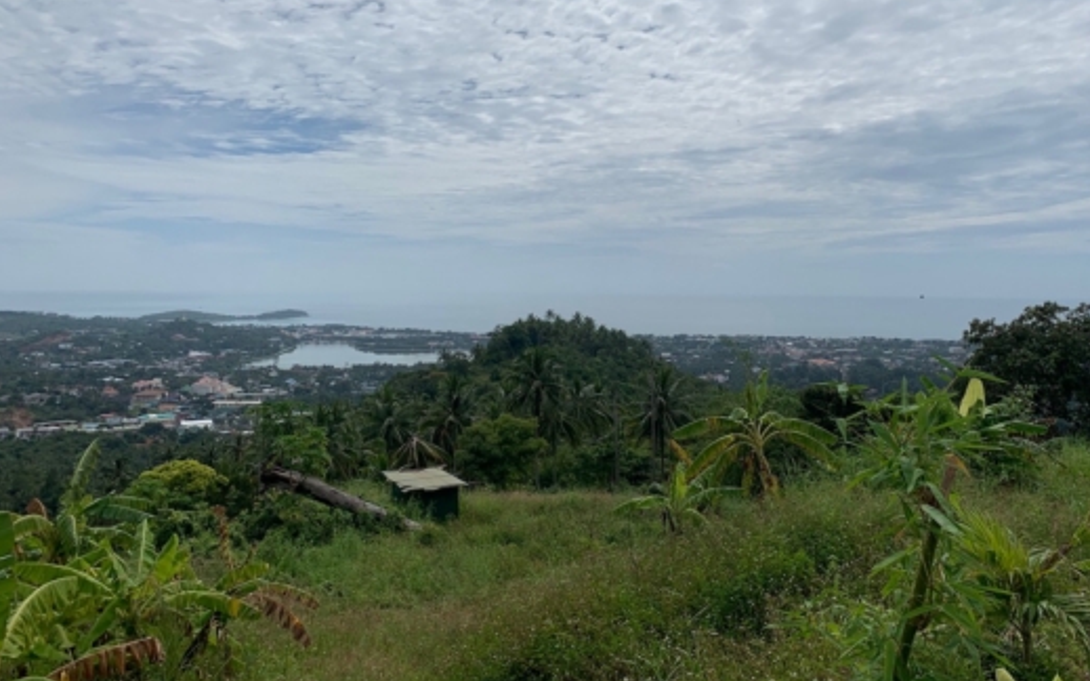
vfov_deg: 40.3
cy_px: 256
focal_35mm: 31
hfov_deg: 61.1
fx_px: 921
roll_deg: -0.6
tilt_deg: +2.4
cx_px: 603
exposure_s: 1/9524
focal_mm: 4.25
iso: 25
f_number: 1.8
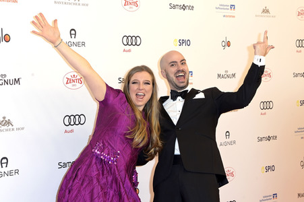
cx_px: 152
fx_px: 776
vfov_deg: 14.8
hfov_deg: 22.2
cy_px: 101
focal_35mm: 92
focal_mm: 92
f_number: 6.3
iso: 400
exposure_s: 1/250
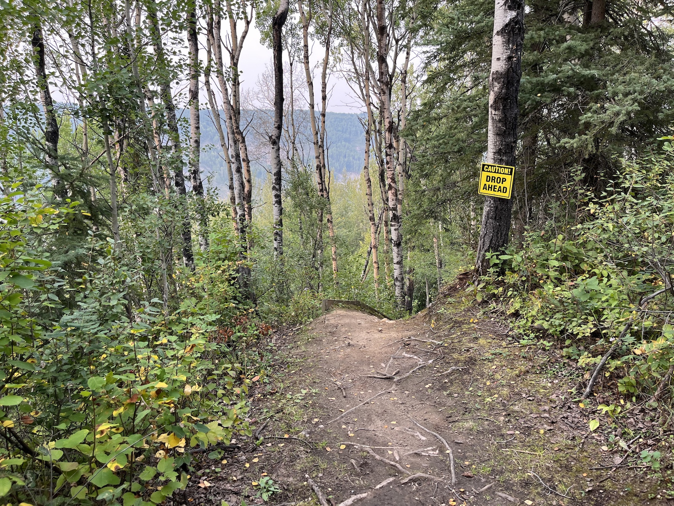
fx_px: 506
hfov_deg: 67.3
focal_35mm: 26
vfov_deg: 53.1
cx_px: 337
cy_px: 253
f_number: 1.6
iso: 40
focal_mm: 5.1
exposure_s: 1/187
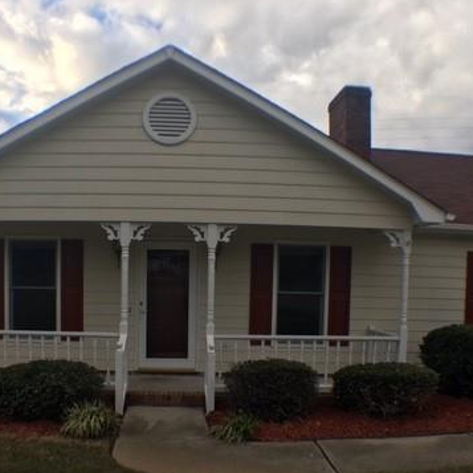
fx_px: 711
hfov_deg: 36.7
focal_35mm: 46
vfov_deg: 36.5
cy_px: 310
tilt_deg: -3.4
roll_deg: -0.7
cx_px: 195
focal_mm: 4.15
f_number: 2.2
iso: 25
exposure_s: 1/635
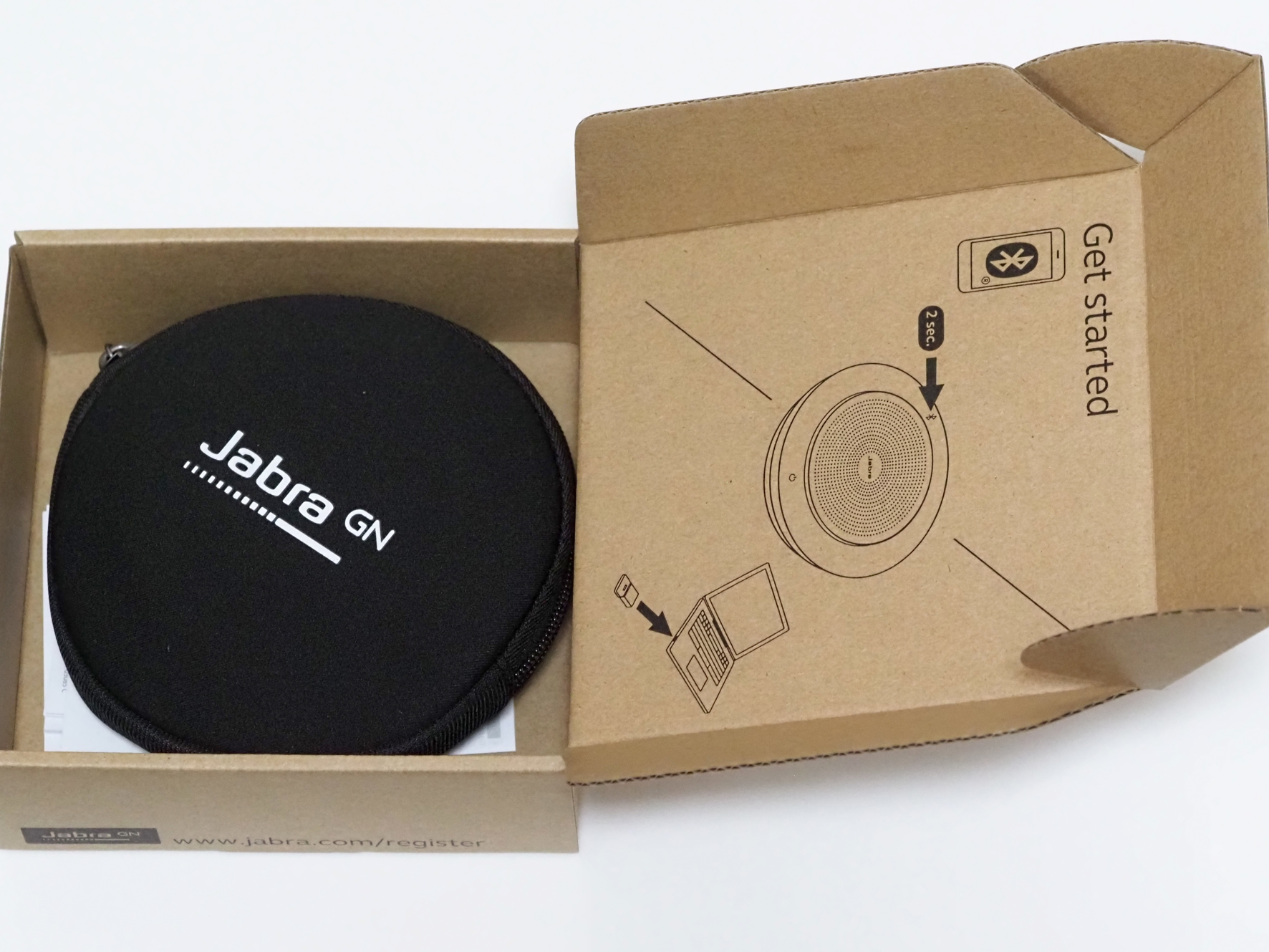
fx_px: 4766
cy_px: 514
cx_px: 622
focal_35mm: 130
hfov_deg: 15.2
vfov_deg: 11.4
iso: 6400
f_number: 5.6
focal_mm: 60
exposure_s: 1/80
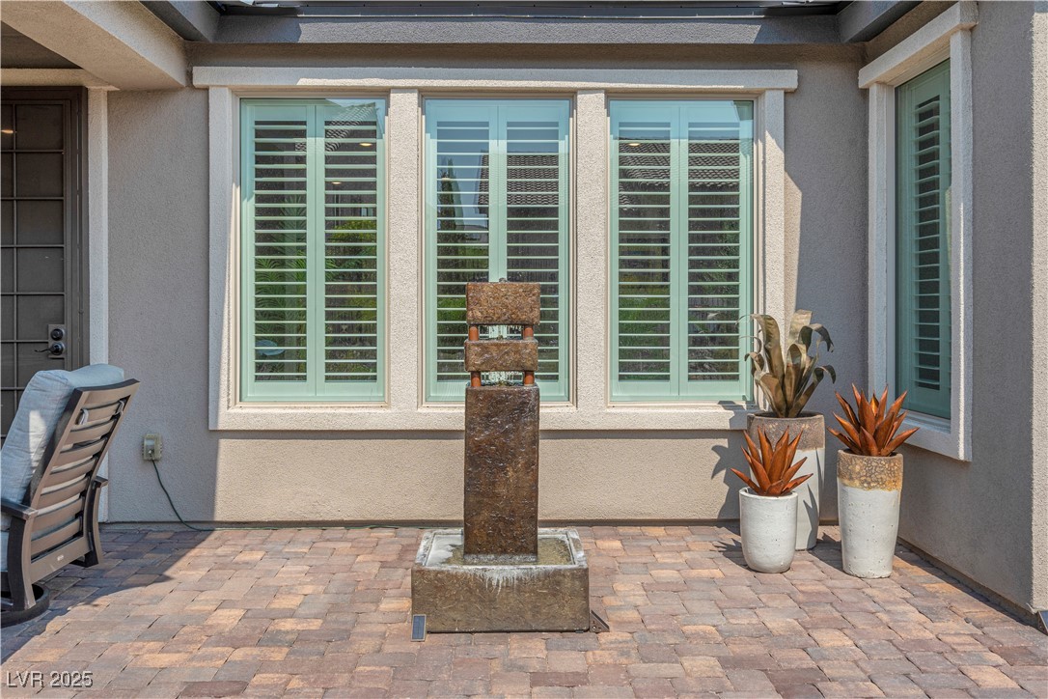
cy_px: 350
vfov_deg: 37.9
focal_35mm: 35
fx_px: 1019
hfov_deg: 54.4
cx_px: 524
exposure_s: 1/200
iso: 100
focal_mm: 35
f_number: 9
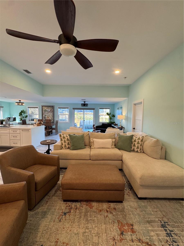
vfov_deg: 102.1
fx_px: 99
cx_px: 92
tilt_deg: -5.7
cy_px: 123
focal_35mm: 14
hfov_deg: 85.7
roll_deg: +0.2
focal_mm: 2.22
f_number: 2.2
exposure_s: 1/120
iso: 250
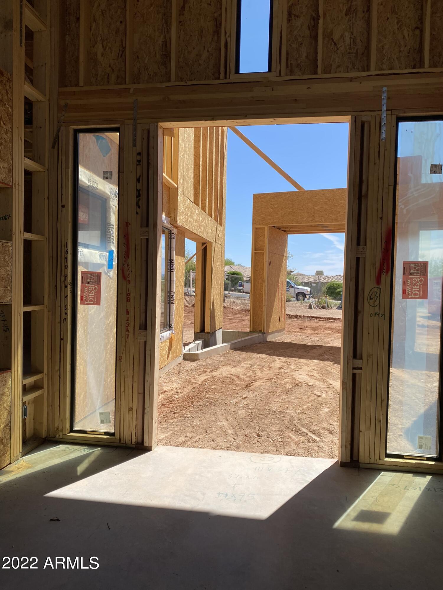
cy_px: 295
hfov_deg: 53.1
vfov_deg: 67.3
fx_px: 444
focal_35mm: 26
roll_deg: -1.3
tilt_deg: -0.6
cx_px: 222
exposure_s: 1/2141
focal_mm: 4.25
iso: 32
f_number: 1.8
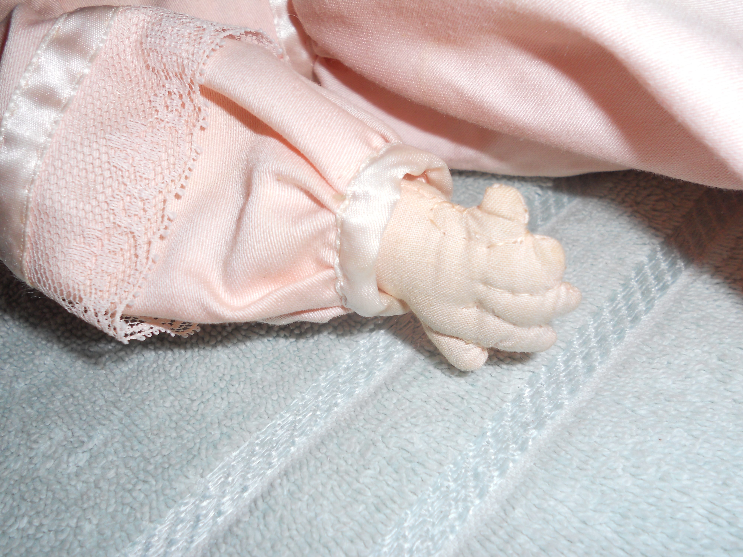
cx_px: 372
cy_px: 278
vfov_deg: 44.2
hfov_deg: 56.8
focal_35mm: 32
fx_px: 687
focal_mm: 5.8
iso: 80
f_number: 8.8
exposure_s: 1/25
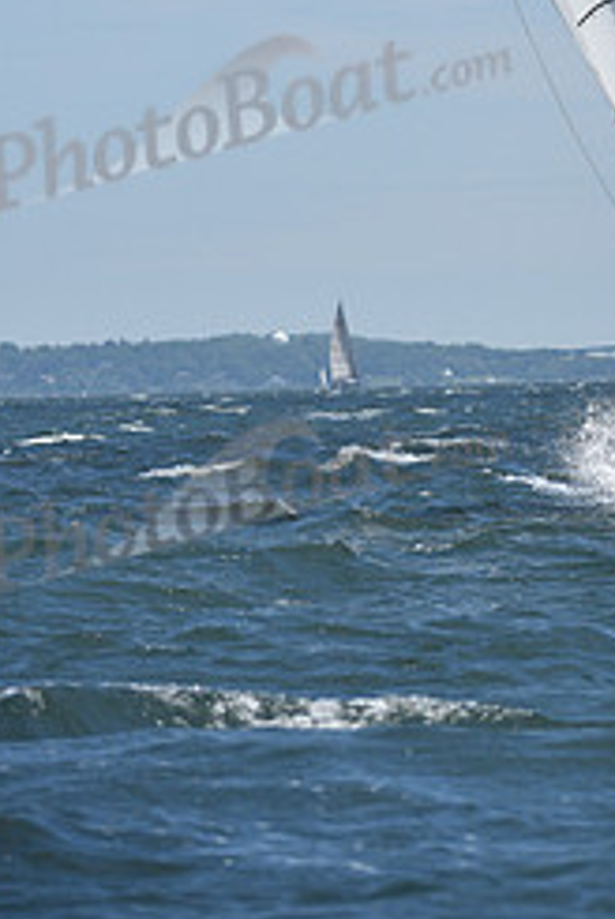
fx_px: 12086
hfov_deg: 2.9
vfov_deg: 4.3
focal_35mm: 473
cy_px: -131
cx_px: 707
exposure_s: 1/1600
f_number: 5.6
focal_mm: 200
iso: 250
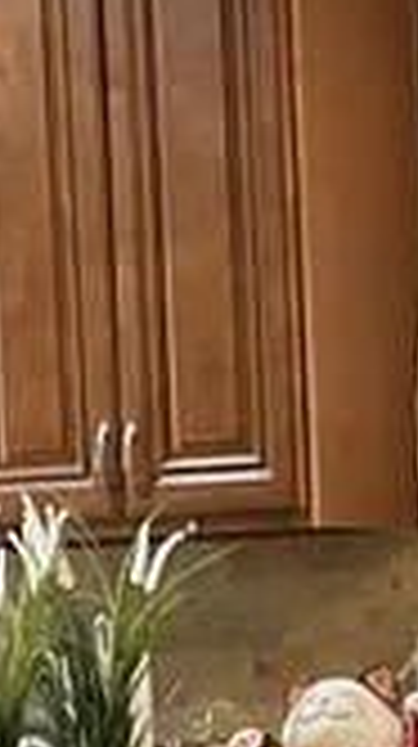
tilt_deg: -2.3
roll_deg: +1.8
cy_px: 842
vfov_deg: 10.9
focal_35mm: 195
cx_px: 966
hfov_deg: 6.0
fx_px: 3854
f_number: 1.8
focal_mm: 3
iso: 250
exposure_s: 1/40
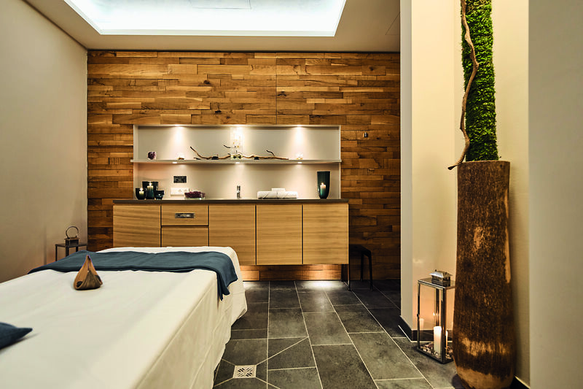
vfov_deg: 64.3
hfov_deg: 86.6
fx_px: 309
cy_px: 194
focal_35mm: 19
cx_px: 292
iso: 1250
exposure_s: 1/30
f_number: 2.8
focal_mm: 19.1
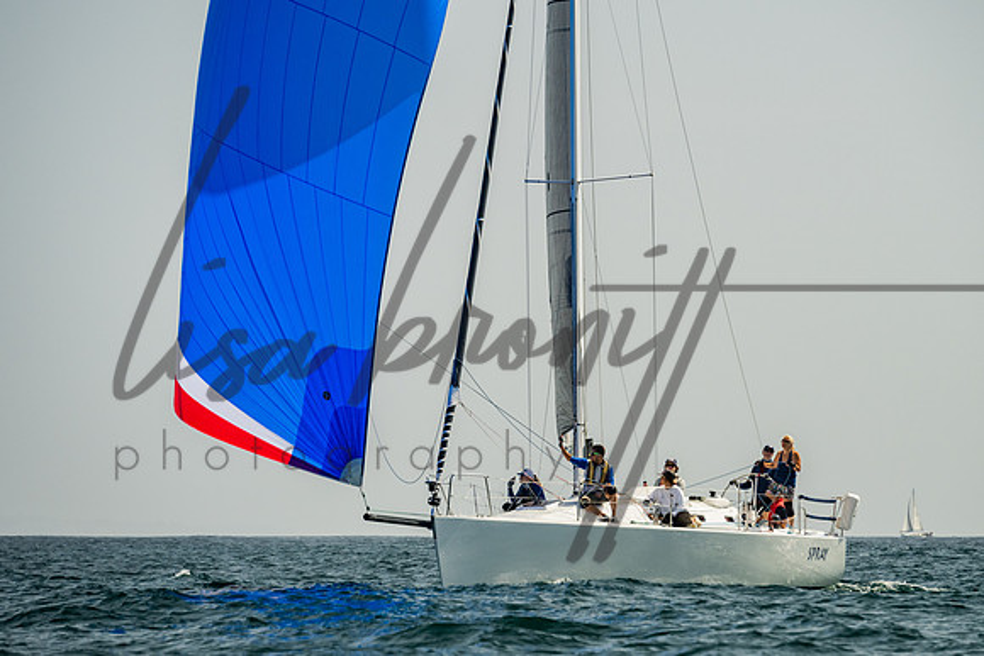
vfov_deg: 4.9
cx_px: 559
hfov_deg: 7.3
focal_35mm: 282
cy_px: 344
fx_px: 7713
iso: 320
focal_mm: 200
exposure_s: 1/1000
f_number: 6.3
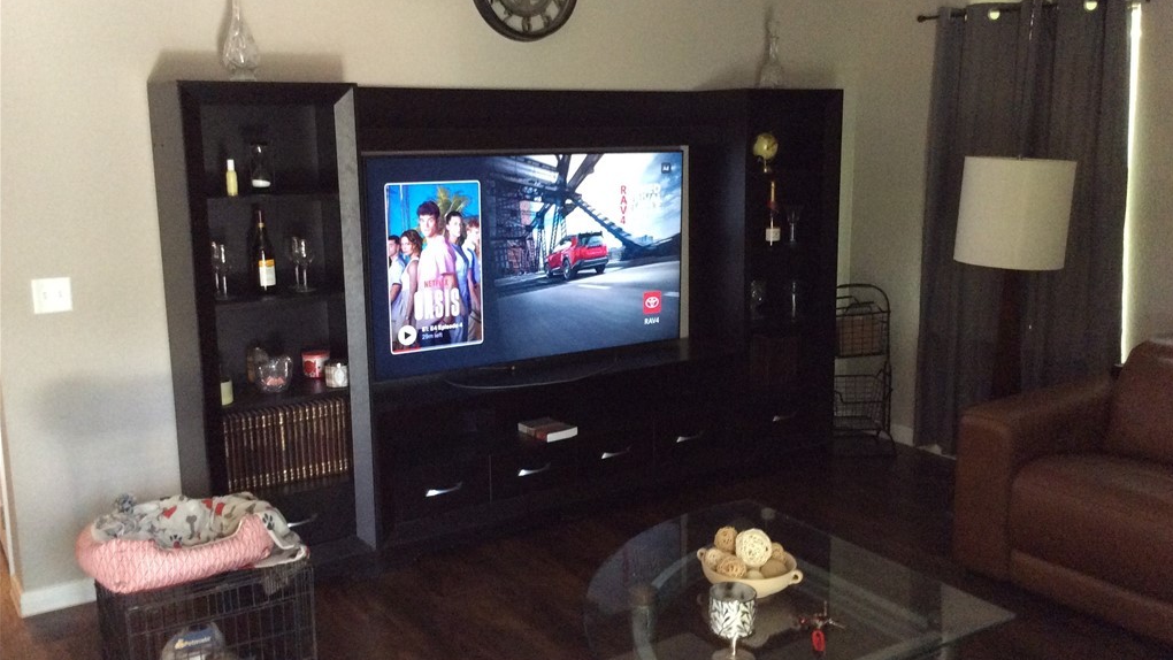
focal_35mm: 35
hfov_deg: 56.6
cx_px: 589
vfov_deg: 33.7
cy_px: 319
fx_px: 1089
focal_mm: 3.3
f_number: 2.4
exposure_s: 1/24
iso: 250
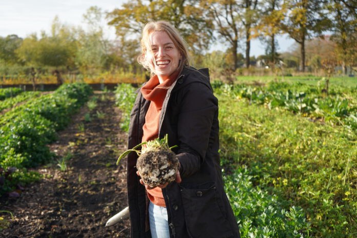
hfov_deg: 45.4
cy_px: 119
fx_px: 426
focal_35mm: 43
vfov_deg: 31.2
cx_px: 178
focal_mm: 43
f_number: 4.5
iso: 100
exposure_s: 1/200
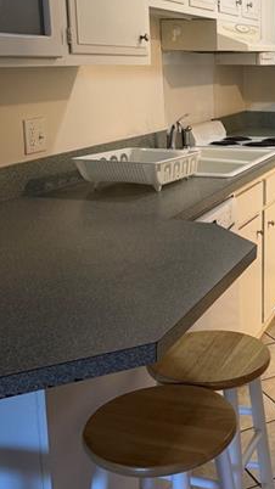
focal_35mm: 50
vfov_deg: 41.0
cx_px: 291
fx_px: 648
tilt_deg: -9.8
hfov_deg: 22.8
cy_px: 181
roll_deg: +0.2
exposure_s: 1/60
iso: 160
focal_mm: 6.76
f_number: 1.78
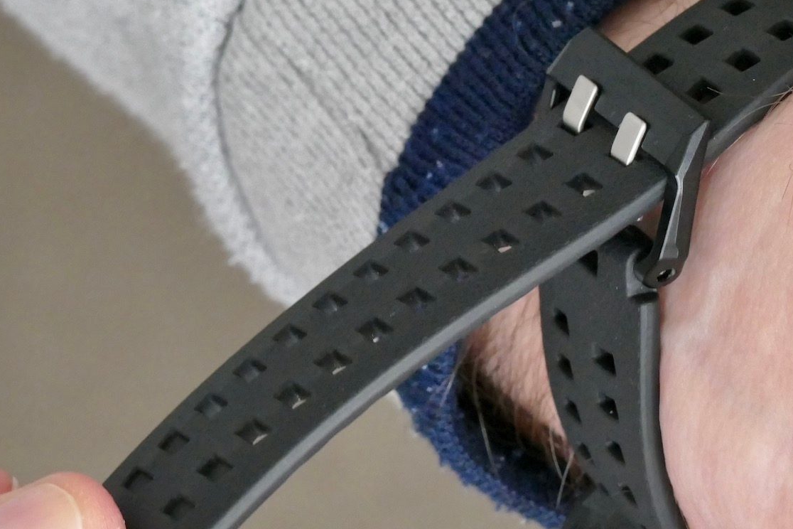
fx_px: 5132
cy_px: 218
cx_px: 592
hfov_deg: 8.8
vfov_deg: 5.9
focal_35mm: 233
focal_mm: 47.46
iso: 1600
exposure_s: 1/40
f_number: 8
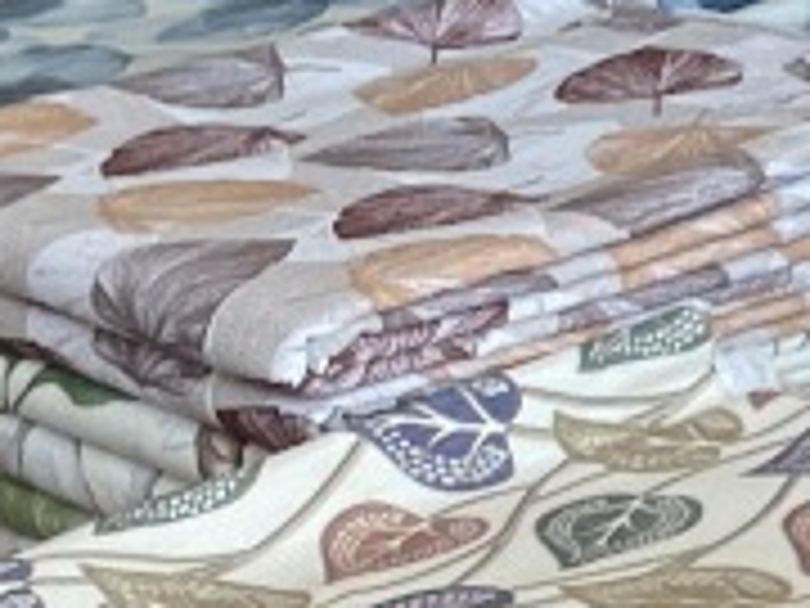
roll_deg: -0.4
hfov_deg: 10.1
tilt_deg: -28.3
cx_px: 1854
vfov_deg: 8.4
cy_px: 973
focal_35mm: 173
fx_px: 4048
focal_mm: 4.2
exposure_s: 1/121
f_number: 1.6
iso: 50
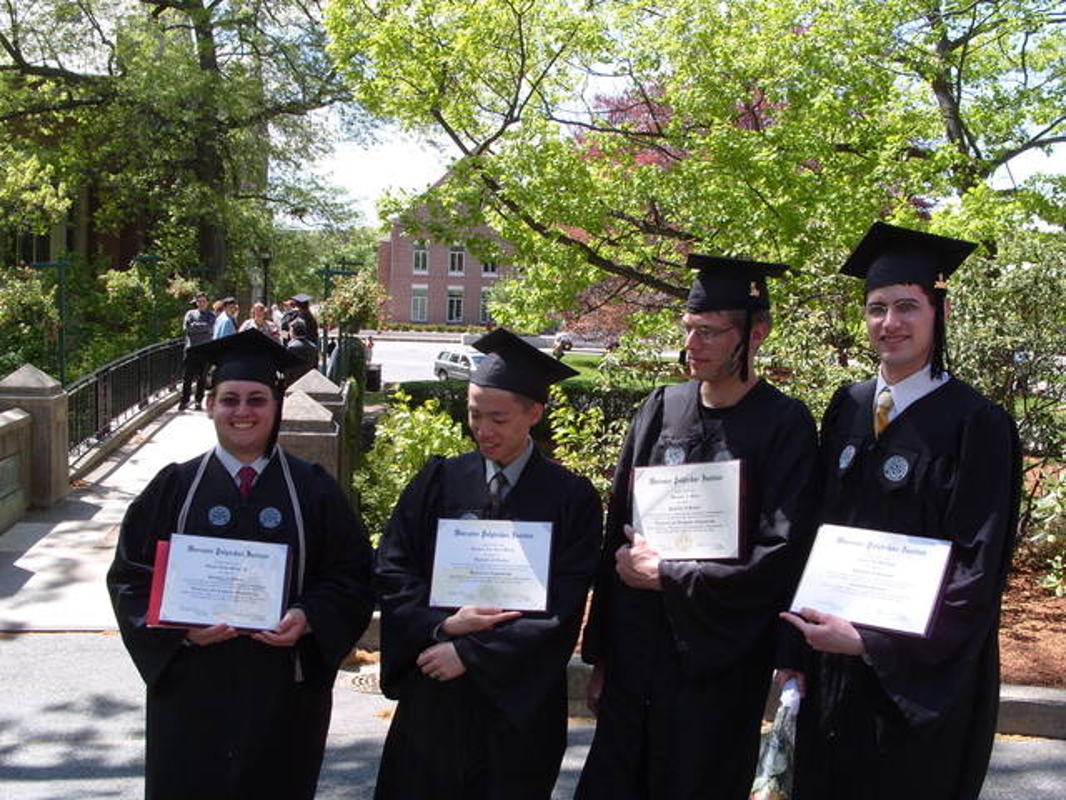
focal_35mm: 35
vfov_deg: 40.7
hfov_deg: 52.6
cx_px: 533
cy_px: 400
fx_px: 1078
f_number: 4.8
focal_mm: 7.8
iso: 80
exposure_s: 1/250
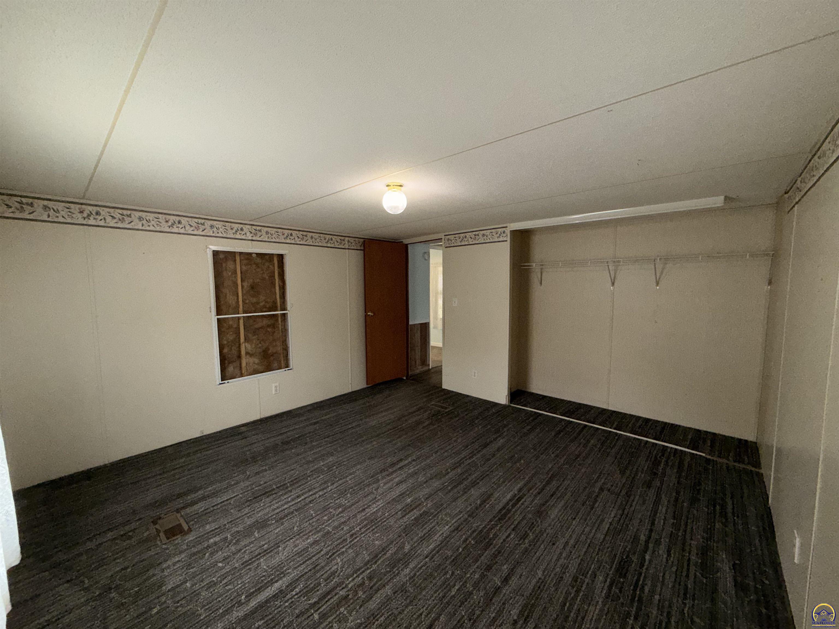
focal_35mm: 14
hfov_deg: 102.1
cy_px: 314
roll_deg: +0.1
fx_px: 339
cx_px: 420
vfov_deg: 85.7
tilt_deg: -4.8
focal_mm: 2.22
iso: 80
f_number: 2.2
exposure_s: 1/94
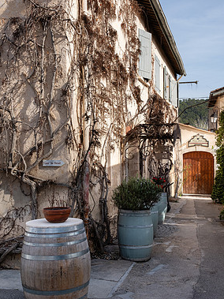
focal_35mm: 40
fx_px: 345
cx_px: 109
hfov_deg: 35.9
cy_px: 155
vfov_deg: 46.8
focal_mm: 23
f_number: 9
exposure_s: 1/210
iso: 200
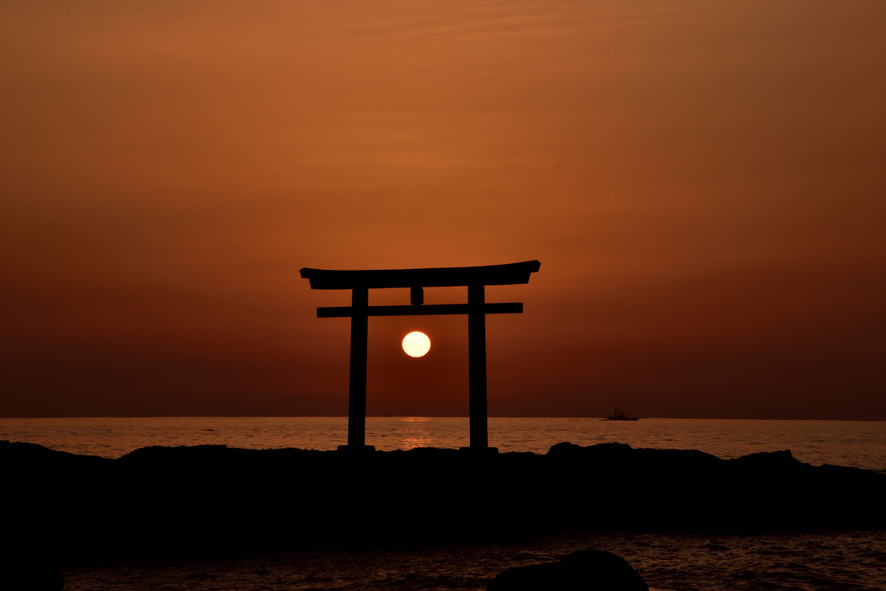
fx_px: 2954
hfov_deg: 17.1
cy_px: 293
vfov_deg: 11.4
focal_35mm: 120
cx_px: 419
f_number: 13
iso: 250
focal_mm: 105
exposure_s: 1/750
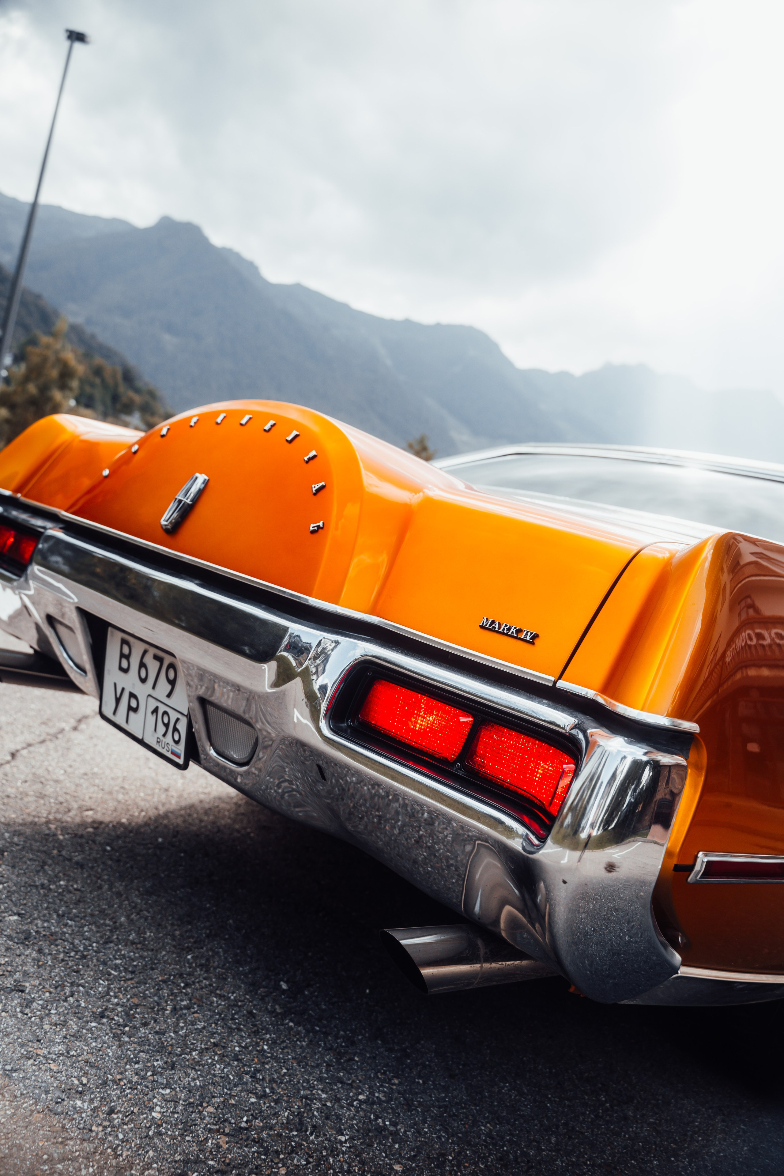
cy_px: 588
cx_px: 392
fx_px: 915
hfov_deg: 46.4
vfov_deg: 65.5
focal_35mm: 28
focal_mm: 28
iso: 100
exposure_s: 1/125
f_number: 4.5
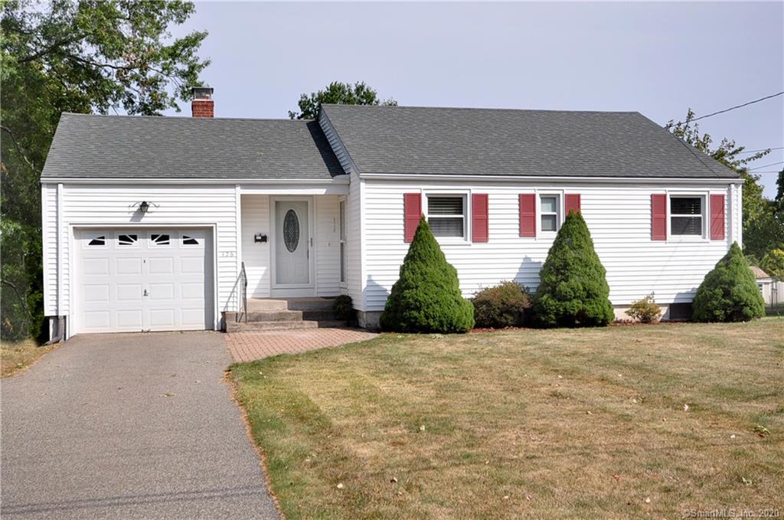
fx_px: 652
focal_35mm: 30
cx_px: 392
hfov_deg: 62.0
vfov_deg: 43.5
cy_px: 260
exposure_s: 1/400
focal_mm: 20
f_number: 9
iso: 200
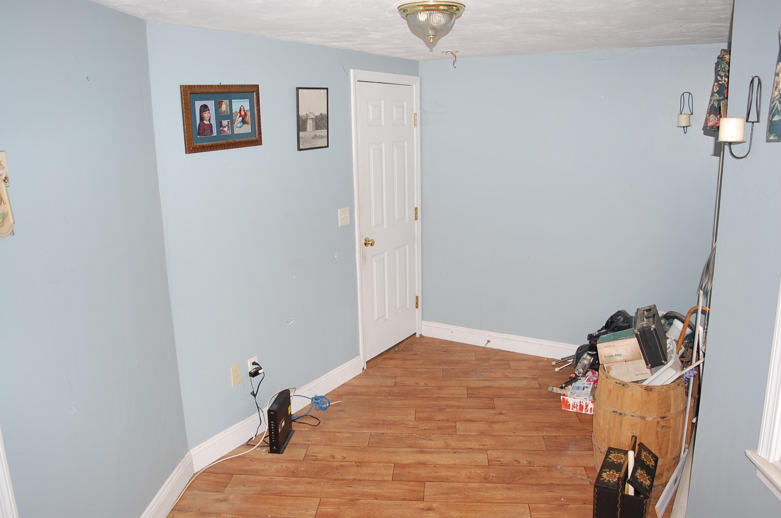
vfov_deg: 47.8
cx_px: 390
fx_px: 585
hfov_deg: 67.5
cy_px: 259
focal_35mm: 27
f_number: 3.5
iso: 200
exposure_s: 1/60
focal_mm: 18
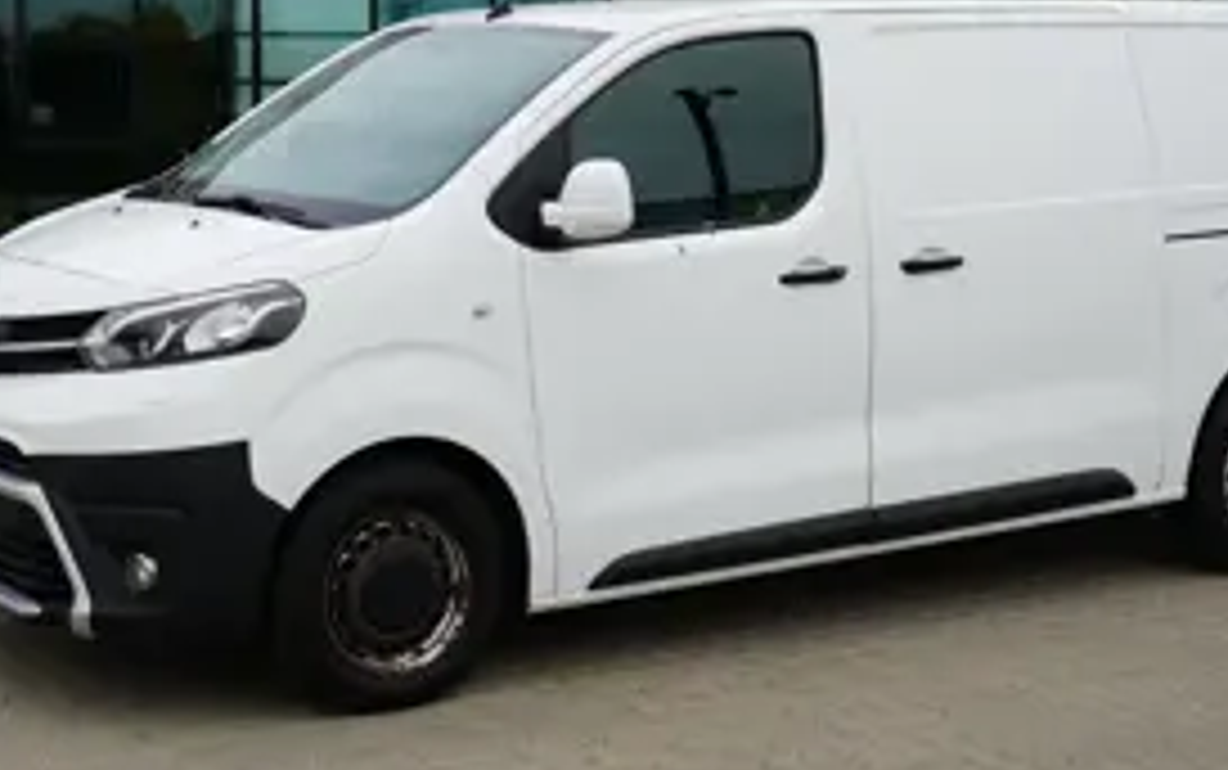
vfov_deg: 19.0
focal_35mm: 68
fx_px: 2277
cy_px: 176
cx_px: 558
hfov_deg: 30.2
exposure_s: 1/80
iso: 100
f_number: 5.6
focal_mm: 38
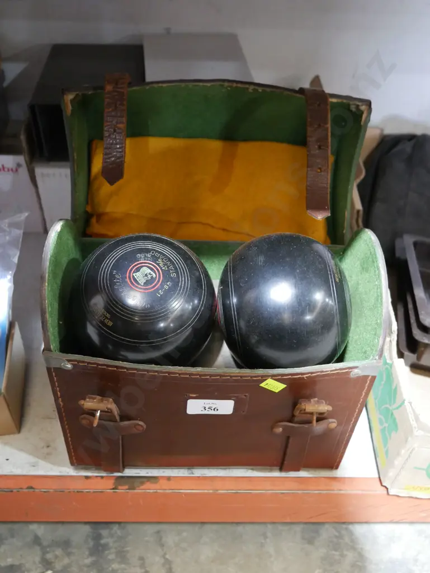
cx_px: 215
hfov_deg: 41.8
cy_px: 286
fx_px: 563
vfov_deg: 53.9
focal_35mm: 34
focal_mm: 17
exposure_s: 1/60
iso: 3200
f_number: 4
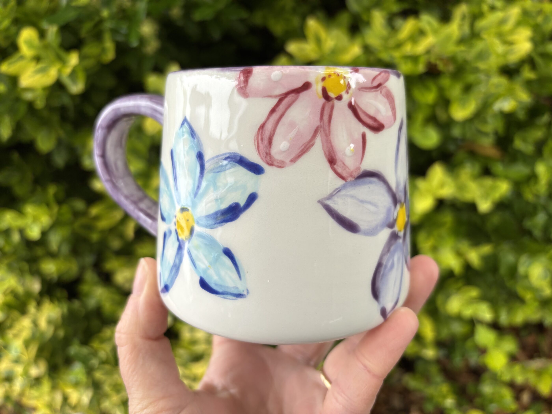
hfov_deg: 67.3
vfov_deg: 53.1
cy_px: 207
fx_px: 415
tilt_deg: -24.2
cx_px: 276
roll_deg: -0.7
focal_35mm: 26
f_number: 1.6
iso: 50
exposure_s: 1/121
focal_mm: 5.96
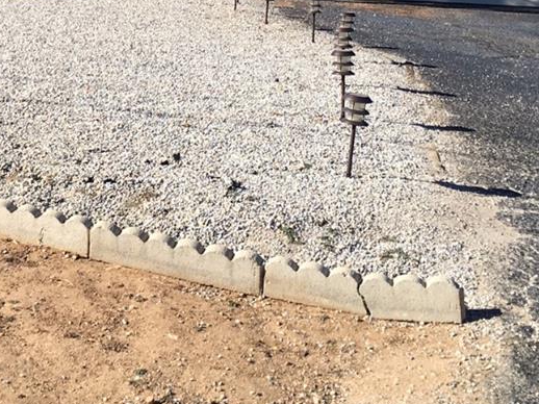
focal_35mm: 84
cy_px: -71
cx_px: 21
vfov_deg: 16.8
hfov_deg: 22.5
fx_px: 1307
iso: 25
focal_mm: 4.15
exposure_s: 1/1261
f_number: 2.2
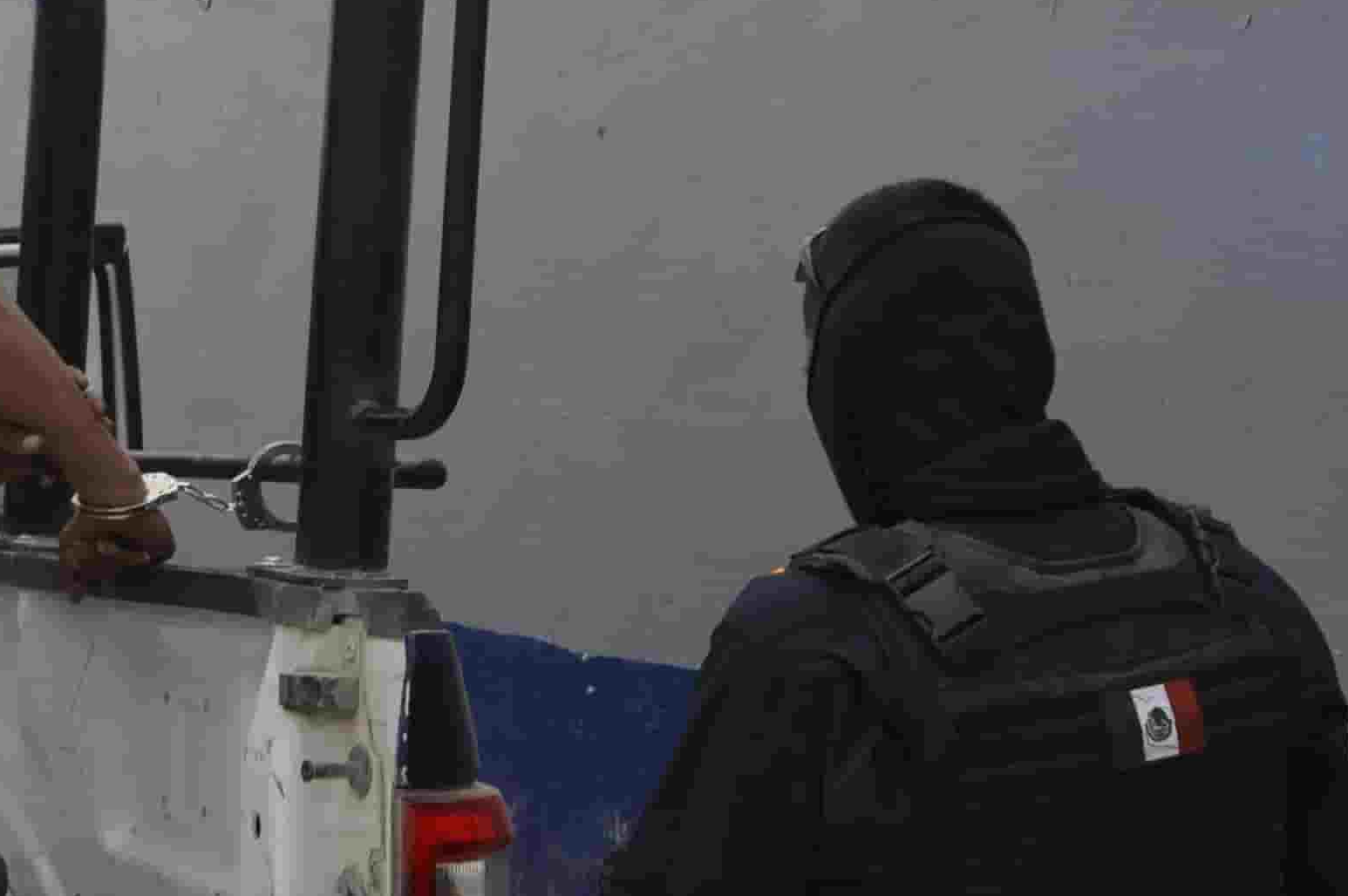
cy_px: 182
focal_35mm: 73
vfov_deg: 18.5
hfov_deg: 27.5
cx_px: 394
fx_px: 2730
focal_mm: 25
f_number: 7.1
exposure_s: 1/200
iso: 100
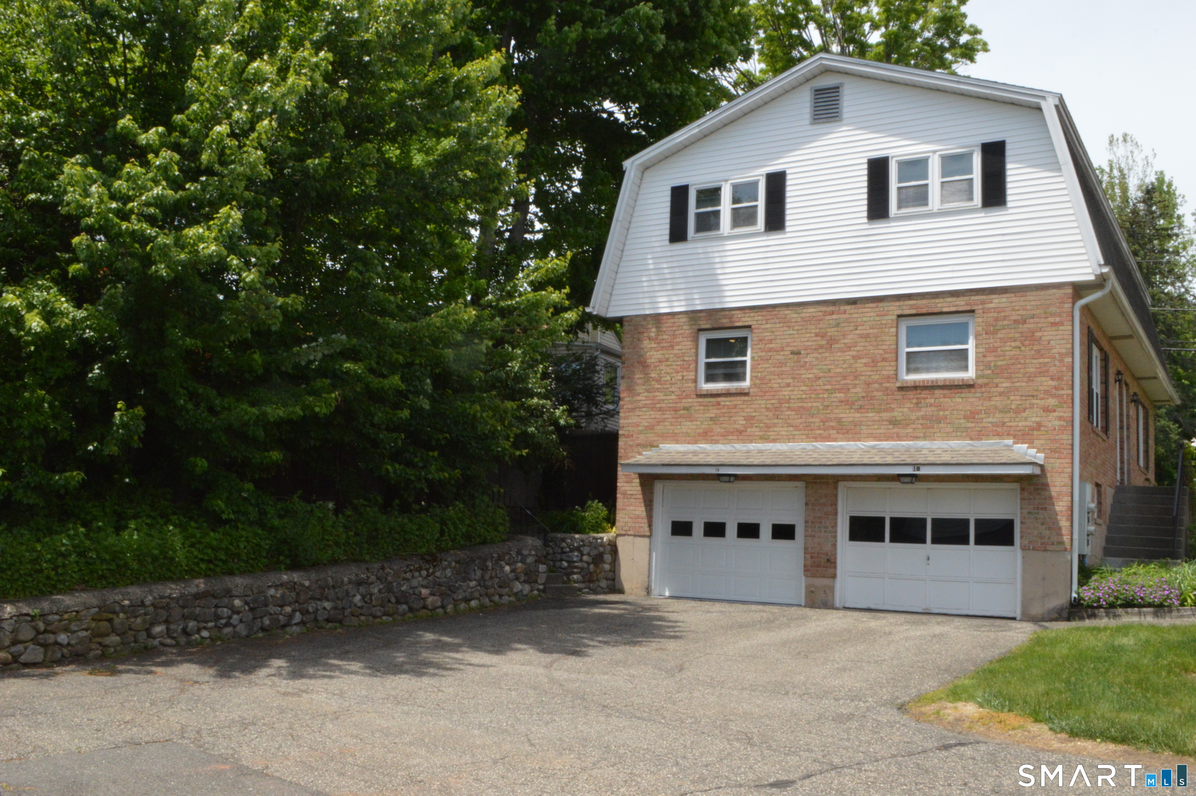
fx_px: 1095
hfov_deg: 57.3
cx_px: 598
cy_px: 398
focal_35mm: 33
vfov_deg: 39.9
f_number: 22
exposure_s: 1/200
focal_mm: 22
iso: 1600
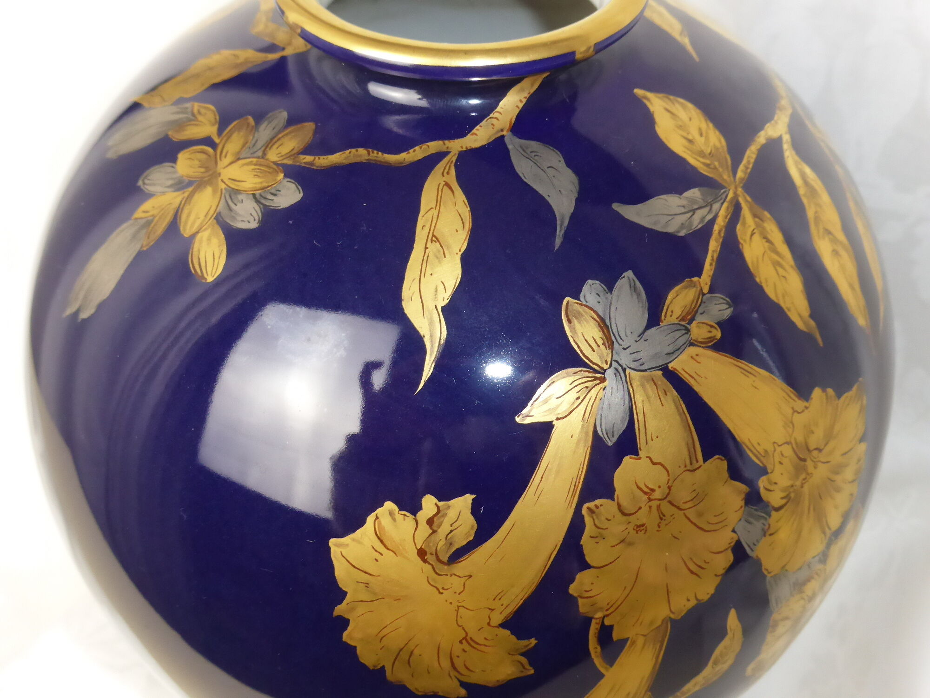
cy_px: 349
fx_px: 1263
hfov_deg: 40.4
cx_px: 465
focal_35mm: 47
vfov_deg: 30.9
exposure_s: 1/60
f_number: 4.2
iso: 500
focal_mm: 8.5
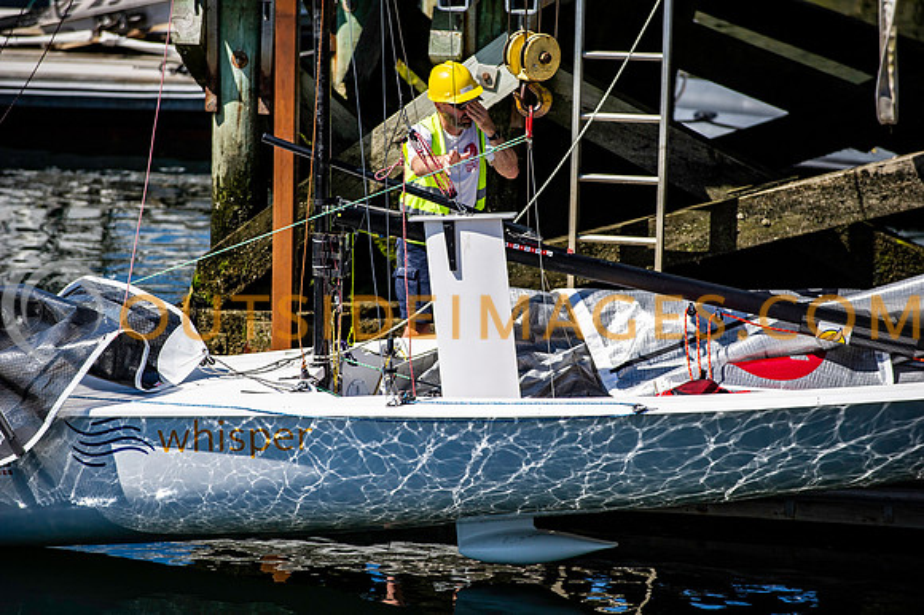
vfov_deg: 6.9
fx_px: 5130
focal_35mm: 200
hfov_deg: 10.3
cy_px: 308
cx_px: 462
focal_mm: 200
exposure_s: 1/5000
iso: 320
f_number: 3.5
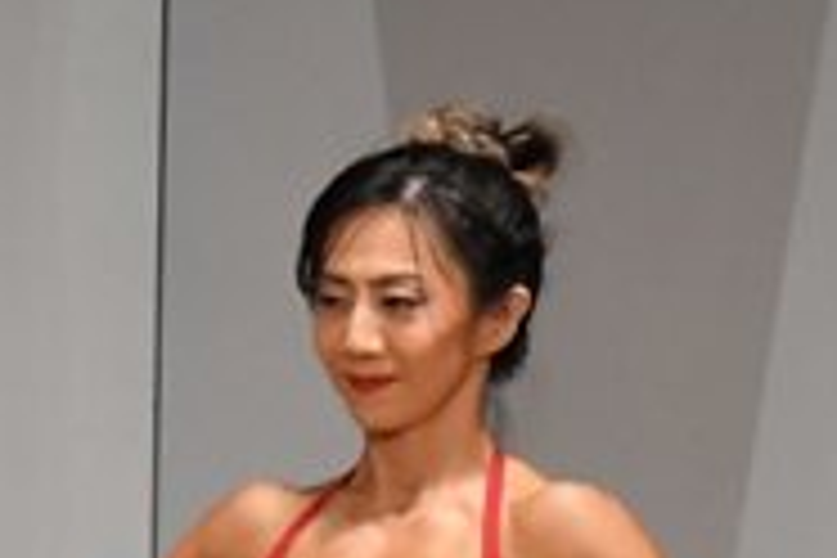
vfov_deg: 1.5
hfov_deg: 2.2
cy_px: 968
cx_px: -781
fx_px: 21807
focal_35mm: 938
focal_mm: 150
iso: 5000
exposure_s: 1/400
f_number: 5.6
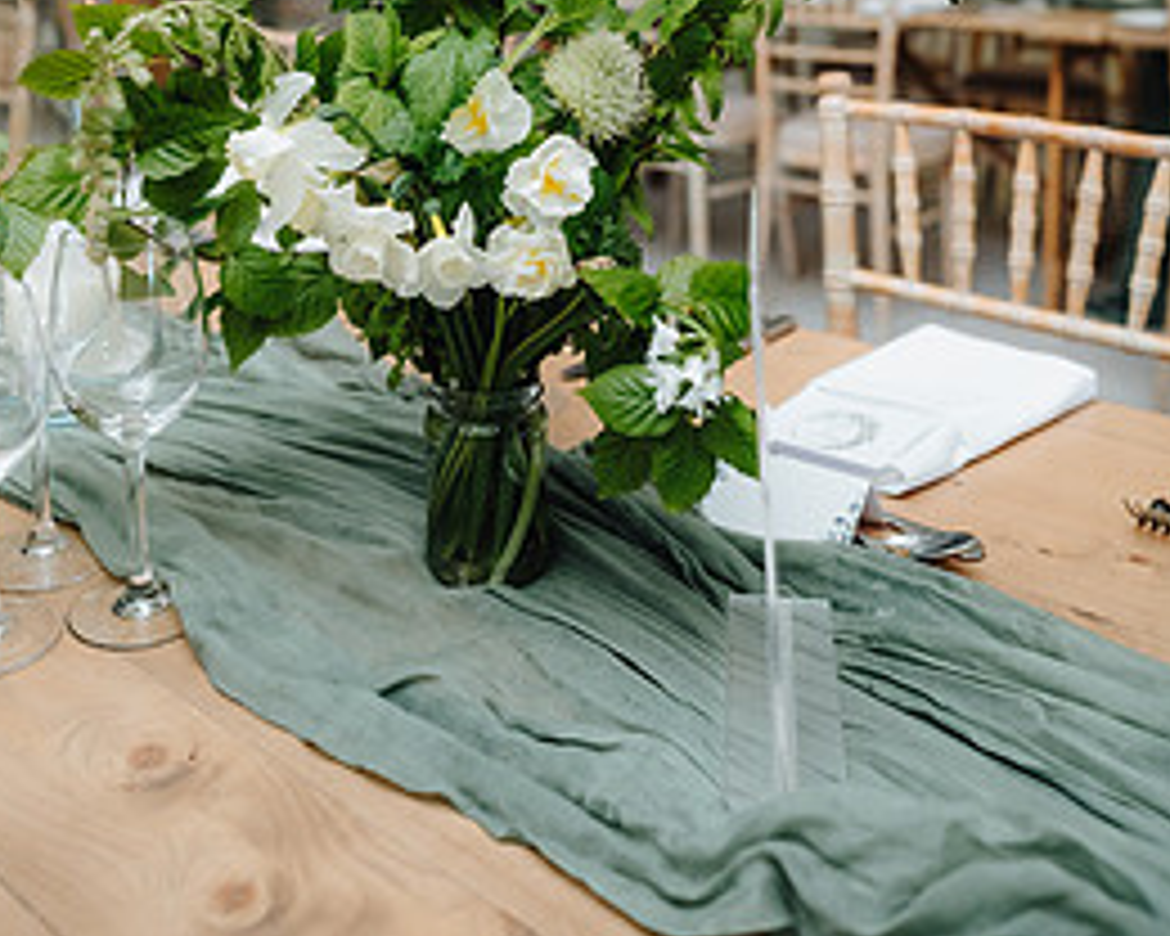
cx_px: 504
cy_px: 4
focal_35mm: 39
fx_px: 1350
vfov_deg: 34.8
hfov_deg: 46.7
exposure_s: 1/200
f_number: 2.5
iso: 500
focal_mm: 24
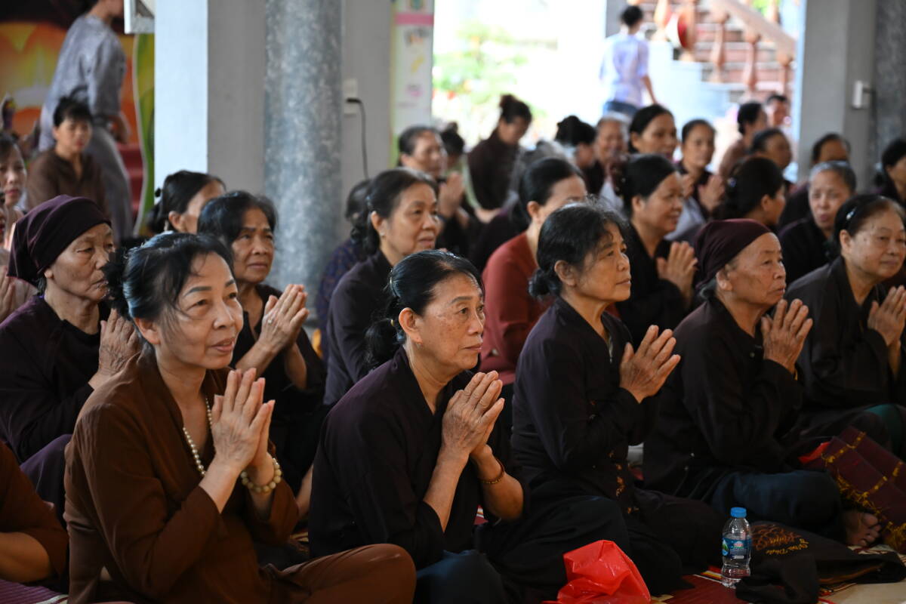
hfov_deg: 30.1
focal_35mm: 67
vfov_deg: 20.3
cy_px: 302
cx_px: 453
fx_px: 1686
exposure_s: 1/320
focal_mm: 67
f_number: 2.8
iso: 2500
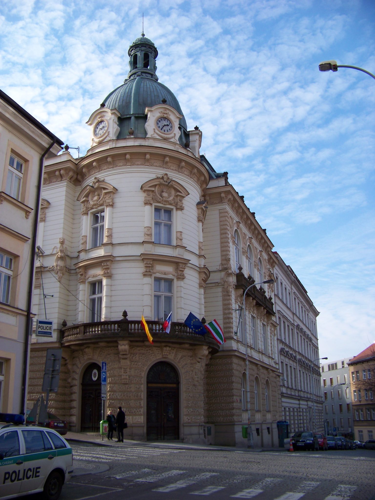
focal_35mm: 36
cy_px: 250
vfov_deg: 51.4
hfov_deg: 39.7
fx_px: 520
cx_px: 188
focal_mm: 5.85
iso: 64
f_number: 2.8
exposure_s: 1/640
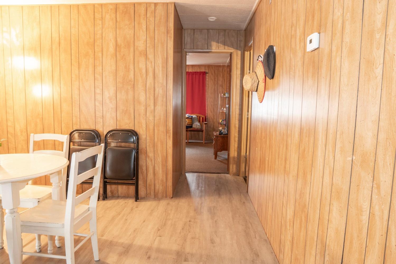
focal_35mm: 24
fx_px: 264
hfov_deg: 73.7
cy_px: 132
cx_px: 198
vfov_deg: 53.1
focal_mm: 16
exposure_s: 2
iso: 800
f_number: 11
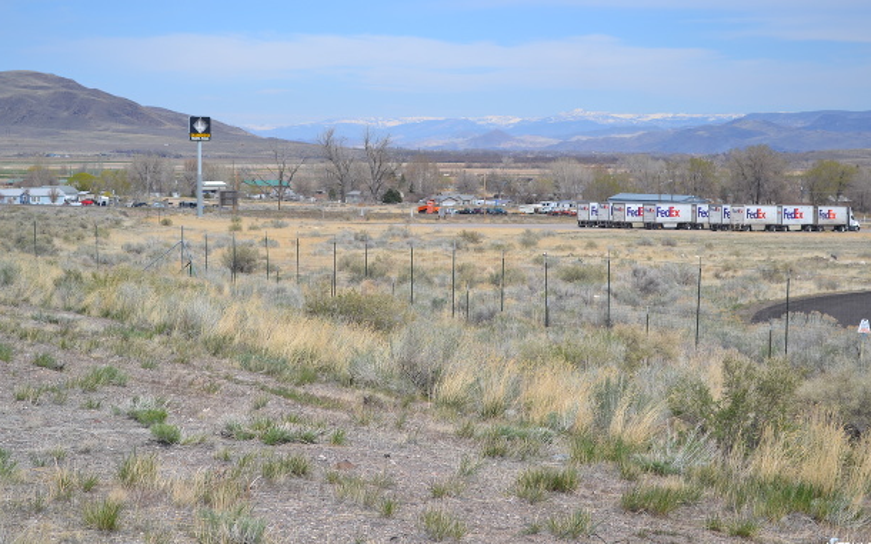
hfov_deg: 26.8
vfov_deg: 16.9
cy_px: 248
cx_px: 416
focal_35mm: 77
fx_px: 1827
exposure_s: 1/400
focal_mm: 48
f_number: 7.1
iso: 100
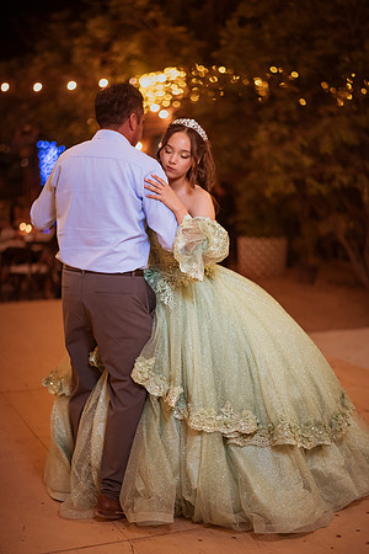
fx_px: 892
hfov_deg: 23.4
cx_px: 184
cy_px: 277
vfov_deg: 34.5
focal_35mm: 58
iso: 3200
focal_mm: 58
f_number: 1.4
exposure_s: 1/400
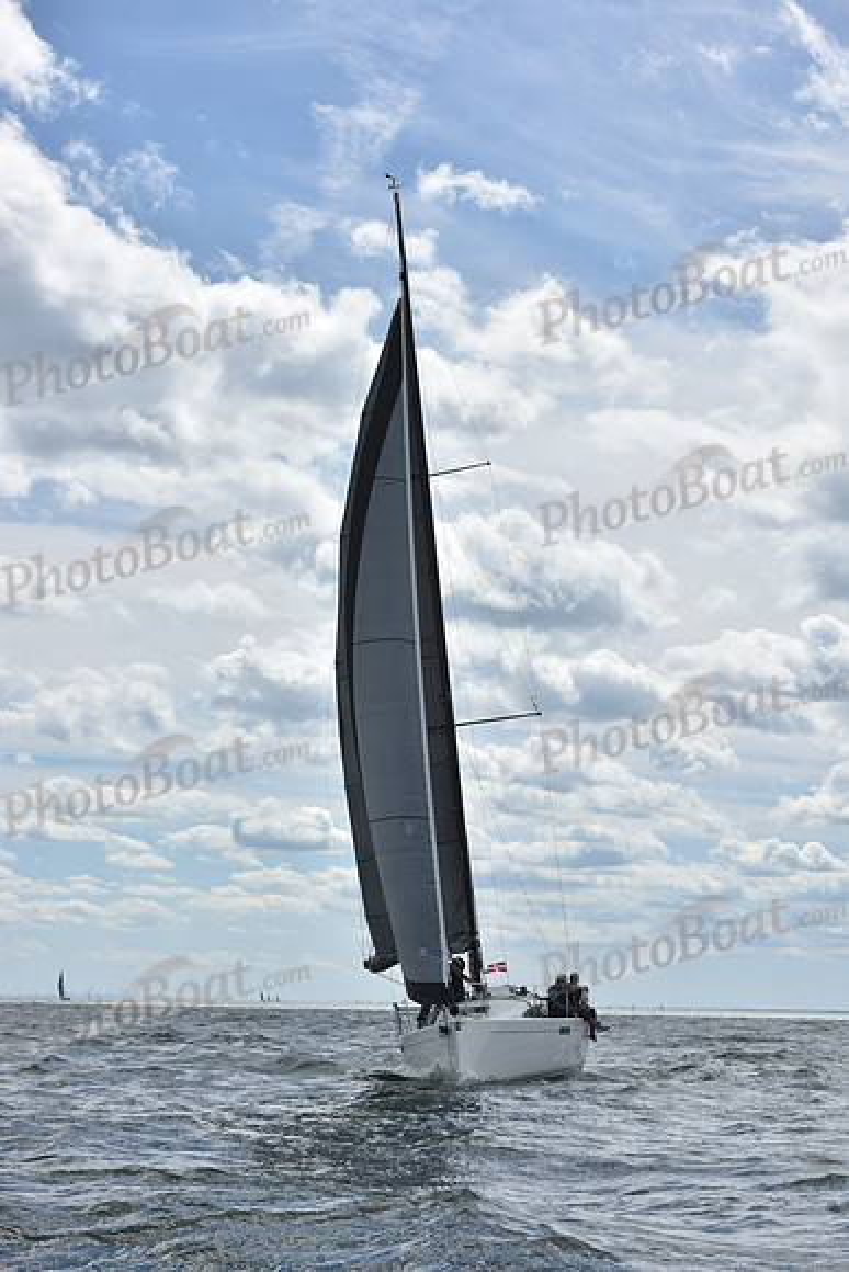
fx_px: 2828
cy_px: 636
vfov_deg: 25.4
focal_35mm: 80
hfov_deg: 17.1
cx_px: 424
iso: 320
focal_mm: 80
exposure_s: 1/1000
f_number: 11
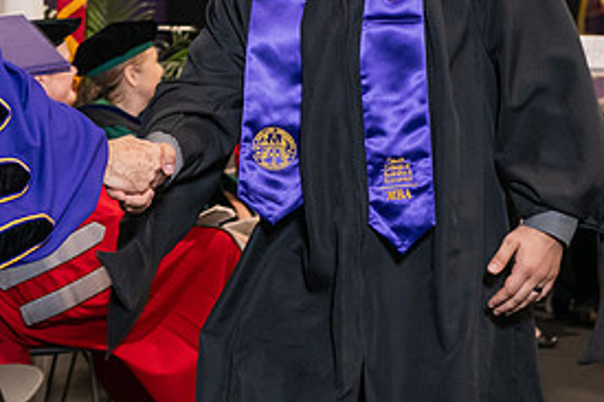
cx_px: 110
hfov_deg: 15.5
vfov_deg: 10.4
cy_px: -21
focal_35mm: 131
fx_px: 2196
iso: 2000
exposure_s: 1/125
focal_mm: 62
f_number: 5
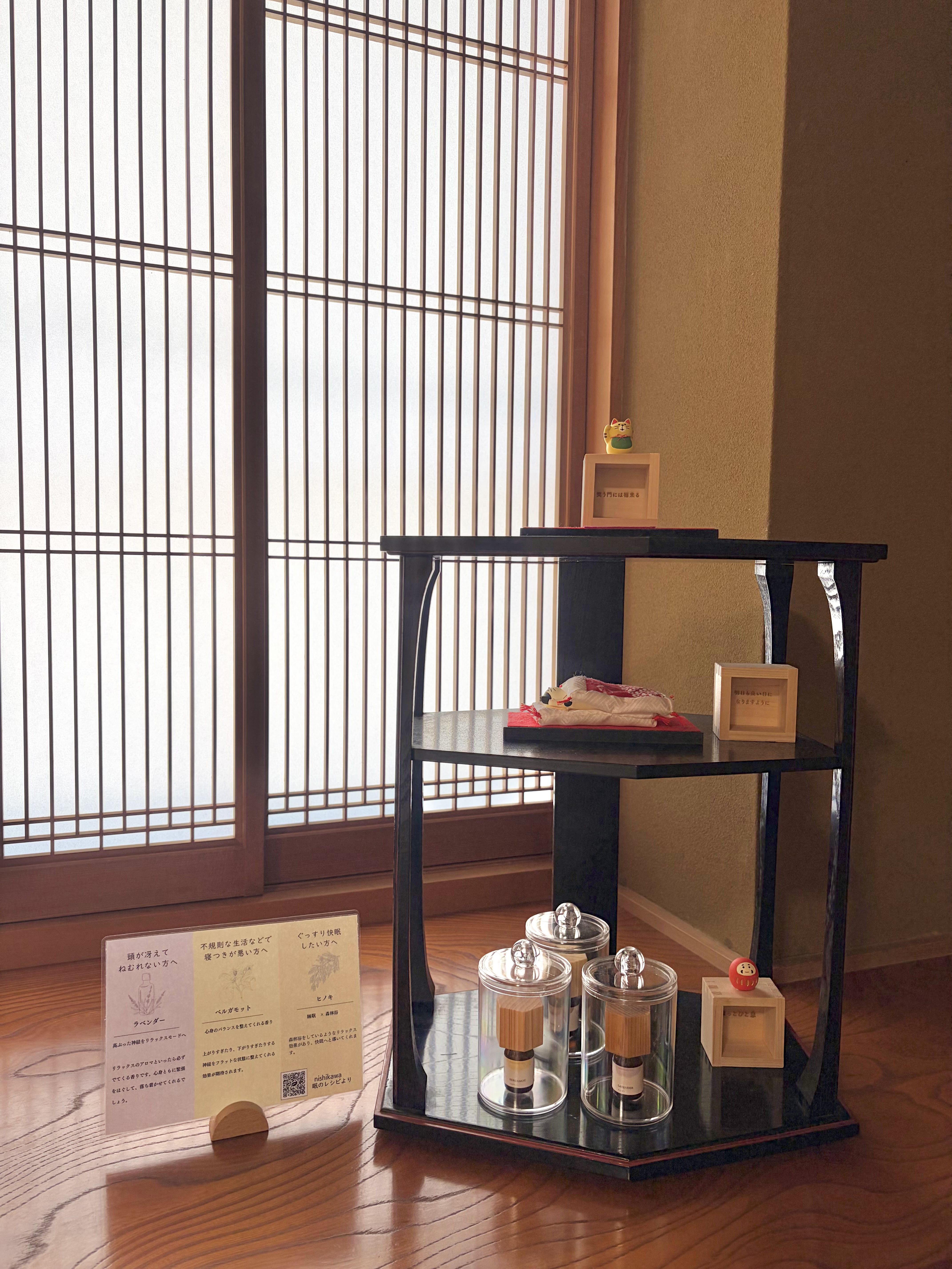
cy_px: 634
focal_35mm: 26
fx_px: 953
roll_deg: -0.5
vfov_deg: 67.3
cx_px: 476
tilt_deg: -4.7
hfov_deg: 53.1
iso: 32
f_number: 1.6
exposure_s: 1/151
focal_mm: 5.96
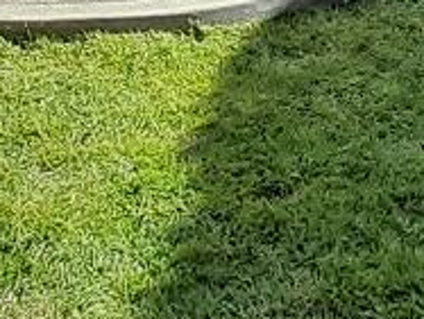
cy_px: -281
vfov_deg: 16.7
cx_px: 304
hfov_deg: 27.1
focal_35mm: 71
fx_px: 871
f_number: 2.2
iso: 40
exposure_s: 1/847
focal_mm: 1.13
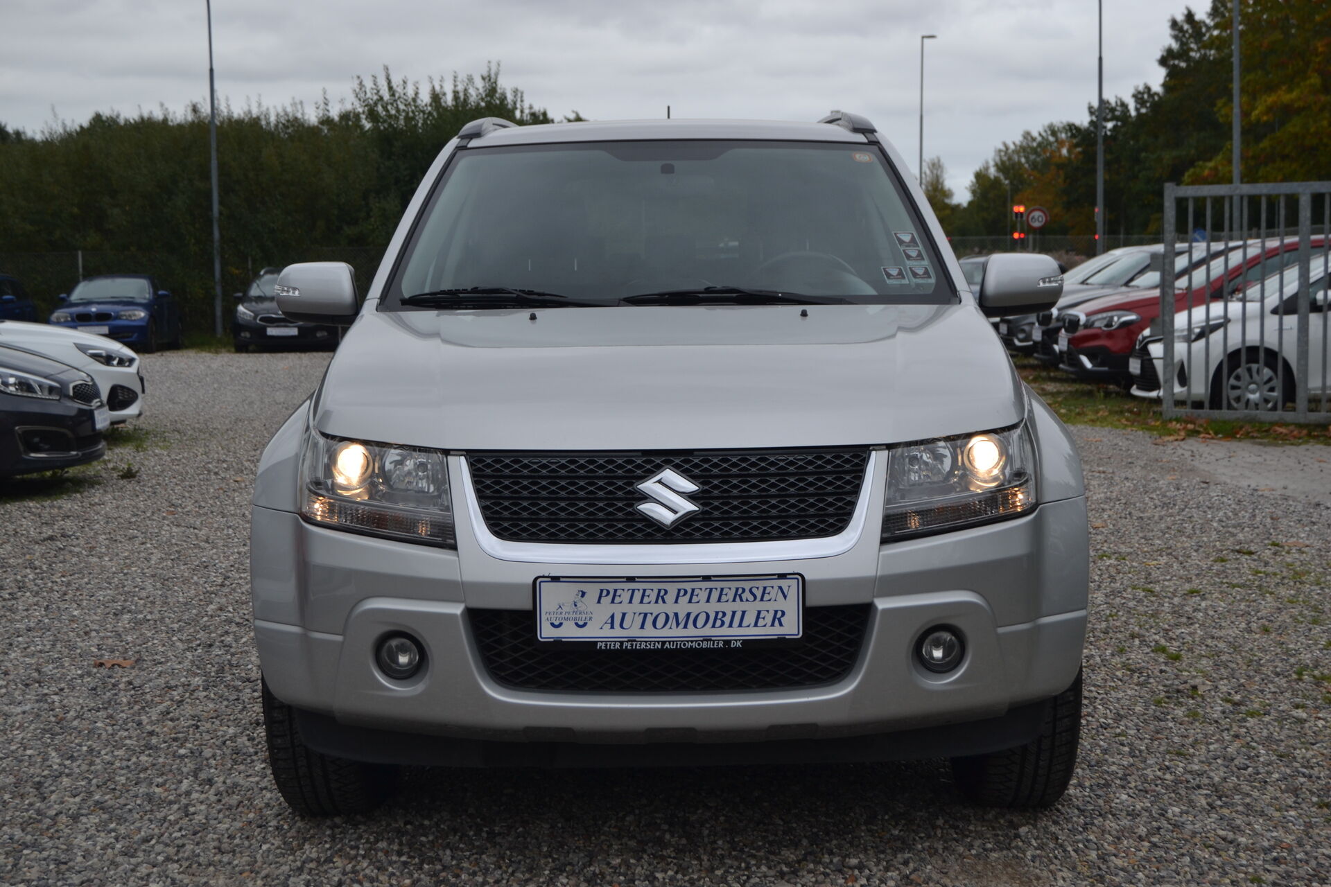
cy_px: 444
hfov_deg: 41.1
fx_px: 1775
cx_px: 666
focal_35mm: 48
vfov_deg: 28.1
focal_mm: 32
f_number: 6.3
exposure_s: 1/160
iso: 100
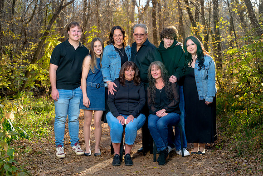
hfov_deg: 33.9
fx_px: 431
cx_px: 132
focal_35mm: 59
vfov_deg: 23.0
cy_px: 88
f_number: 4
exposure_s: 1/160
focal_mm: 59
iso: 640
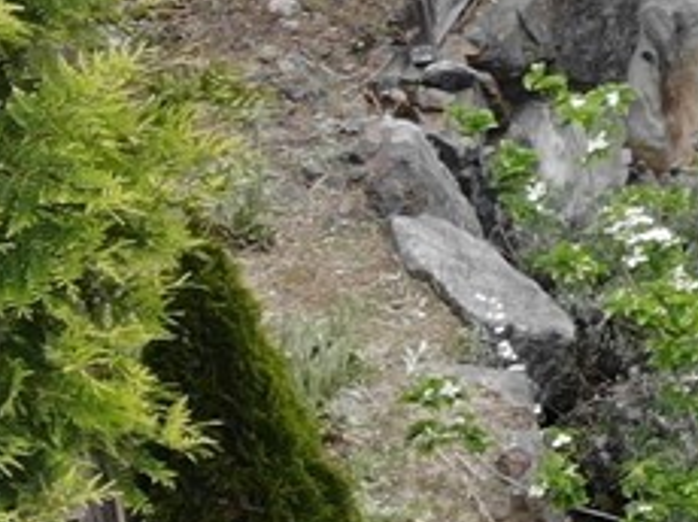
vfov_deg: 8.6
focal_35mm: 167
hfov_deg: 9.7
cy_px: -332
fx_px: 3364
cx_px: 1957
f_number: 2.8
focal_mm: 4.5
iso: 100
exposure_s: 1/139
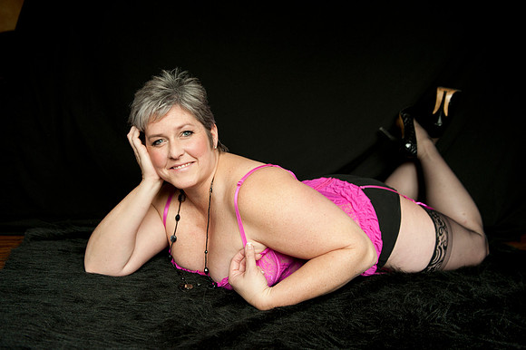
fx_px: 453
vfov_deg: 42.3
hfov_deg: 60.3
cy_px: 175
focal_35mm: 31
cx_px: 263
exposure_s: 1/60
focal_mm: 31
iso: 1000
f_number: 4
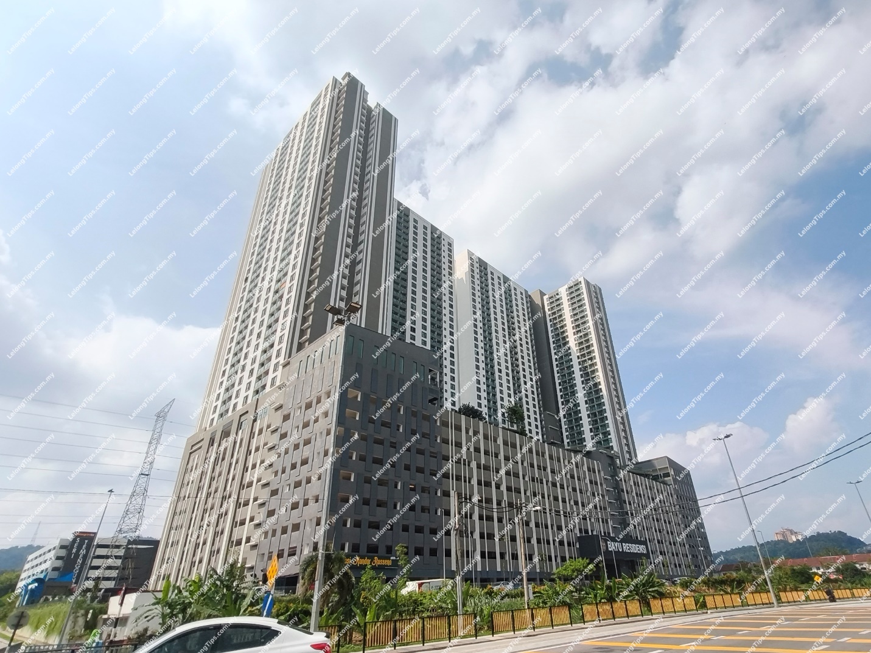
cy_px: 326
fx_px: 377
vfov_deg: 81.7
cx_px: 436
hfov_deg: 98.2
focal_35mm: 15
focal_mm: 1.67
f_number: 2.2
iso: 50
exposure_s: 1/2119
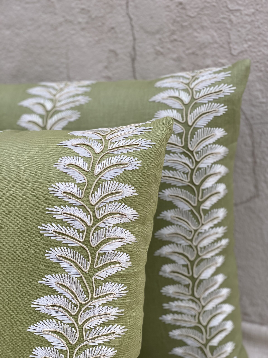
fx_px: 537
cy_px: 179
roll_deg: +5.3
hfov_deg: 28.0
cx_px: 134
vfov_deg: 36.8
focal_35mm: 52
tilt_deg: -20.4
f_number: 2
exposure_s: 1/122
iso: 100
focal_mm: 6
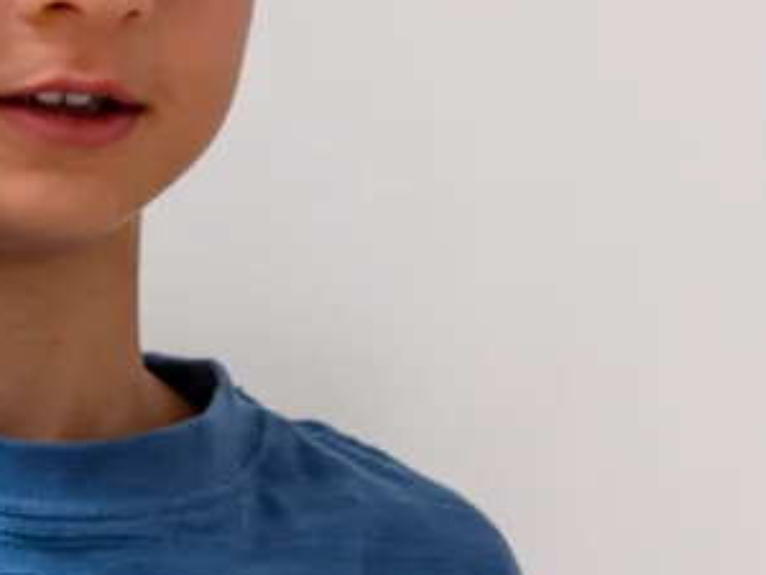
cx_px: 883
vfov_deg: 4.8
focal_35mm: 312
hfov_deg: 6.3
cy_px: 351
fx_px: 6910
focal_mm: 55.4
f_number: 2.8
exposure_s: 1/400
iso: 1000
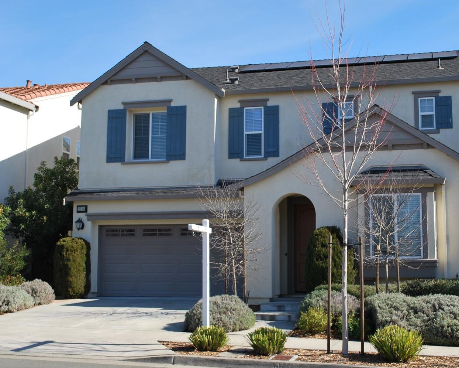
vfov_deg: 29.7
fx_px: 693
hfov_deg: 36.5
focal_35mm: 51
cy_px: 183
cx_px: 269
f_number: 7.1
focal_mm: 30
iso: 100
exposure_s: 1/200
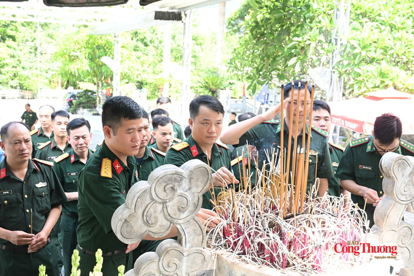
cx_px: 207
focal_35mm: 46
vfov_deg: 29.2
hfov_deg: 42.7
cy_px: 138
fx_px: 529
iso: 2000
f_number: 8
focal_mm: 46
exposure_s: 1/250
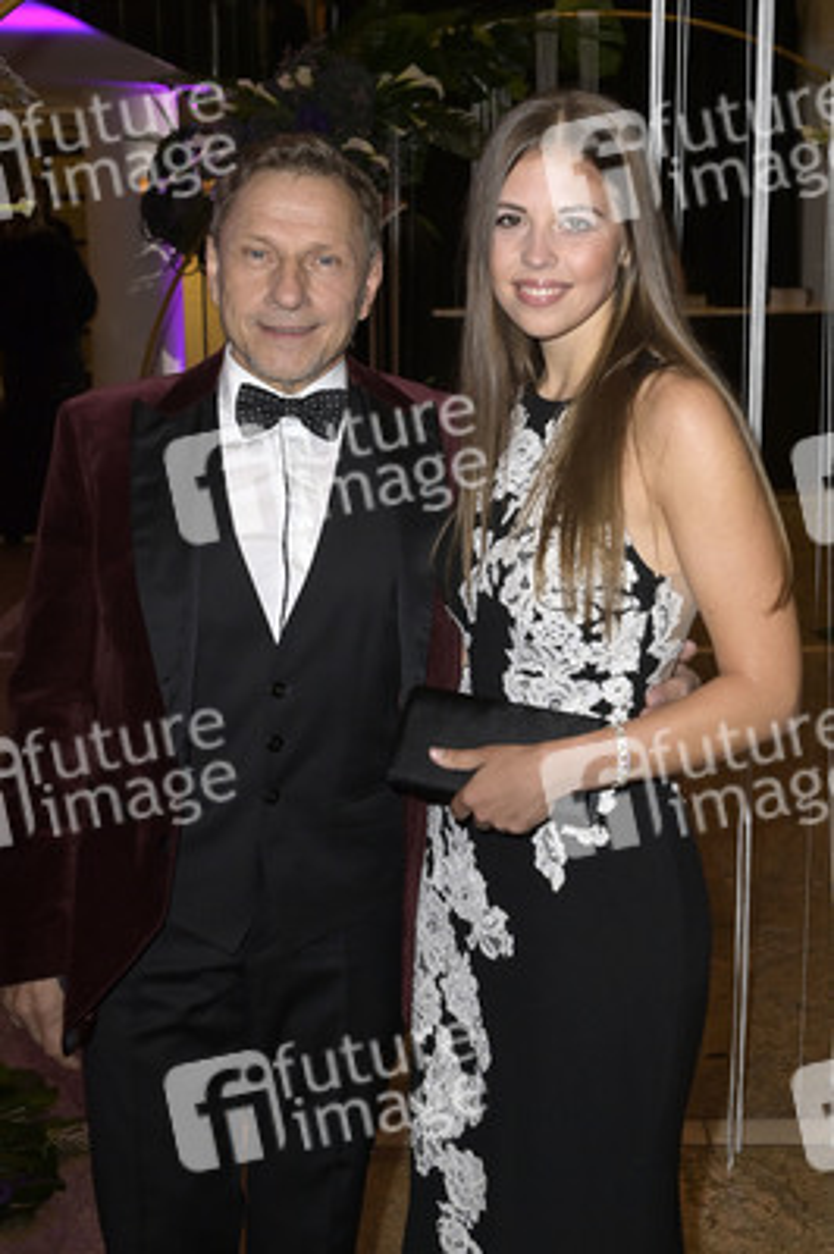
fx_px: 1671
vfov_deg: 41.1
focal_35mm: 48
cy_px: 627
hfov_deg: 28.0
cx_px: 417
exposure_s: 1/200
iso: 2500
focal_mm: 48
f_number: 5.6
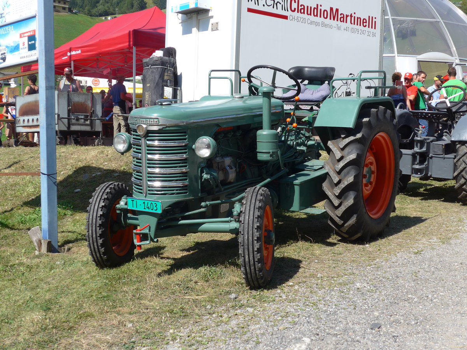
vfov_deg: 28.0
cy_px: 175
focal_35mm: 52
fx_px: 702
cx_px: 234
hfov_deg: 36.8
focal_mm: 10.7
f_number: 3.3
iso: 80
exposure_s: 1/800
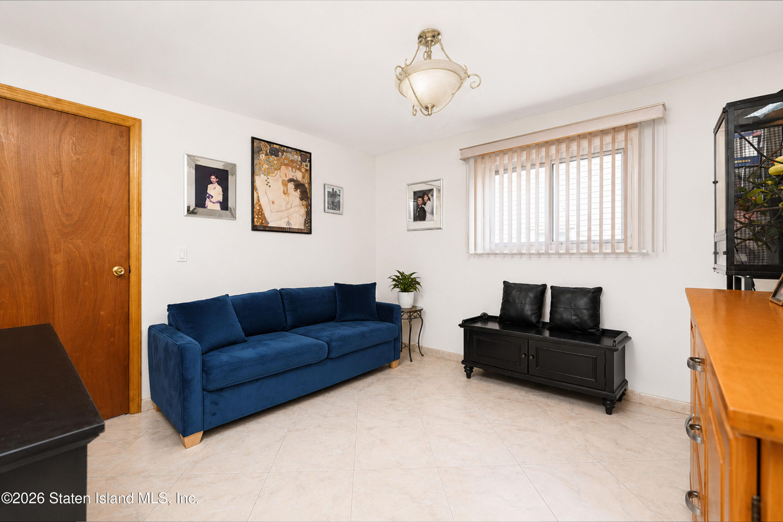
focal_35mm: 16
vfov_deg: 73.8
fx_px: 348
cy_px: 261
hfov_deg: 96.7
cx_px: 392
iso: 64
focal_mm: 16
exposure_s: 1/30
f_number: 4
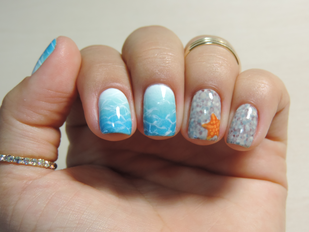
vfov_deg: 24.4
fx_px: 536
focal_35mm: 60
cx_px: 154
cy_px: 116
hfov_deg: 32.2
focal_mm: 10.7
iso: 400
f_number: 3.7
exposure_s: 1/60
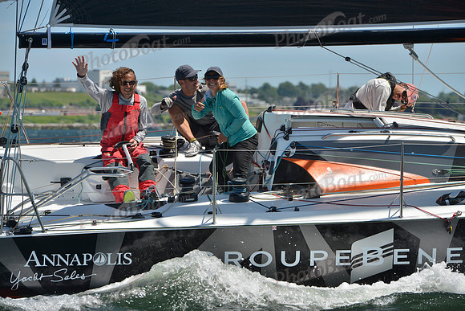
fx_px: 2455
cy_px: 156
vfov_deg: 7.2
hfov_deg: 10.8
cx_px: 232
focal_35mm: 190
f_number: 8
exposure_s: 1/1250
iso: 280
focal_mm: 190
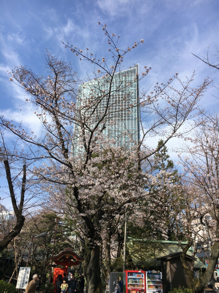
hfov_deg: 48.2
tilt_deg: +26.5
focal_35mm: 29
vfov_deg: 61.7
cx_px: 110
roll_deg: -2.9
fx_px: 245
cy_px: 146
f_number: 2.2
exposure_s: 1/962
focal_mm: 4.15
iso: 25
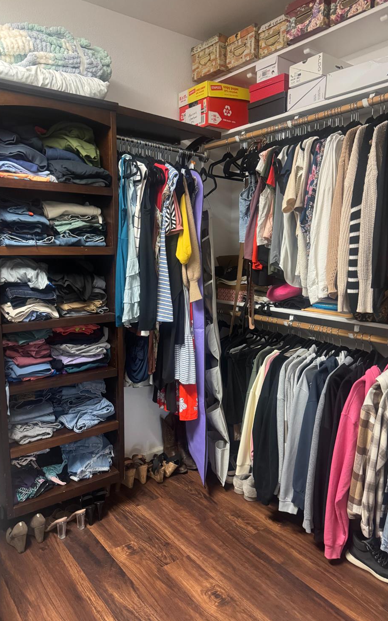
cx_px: 192
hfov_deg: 47.6
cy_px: 312
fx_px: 440
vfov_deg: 70.4
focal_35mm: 26
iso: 640
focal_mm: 6.76
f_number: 1.78
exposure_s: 1/40
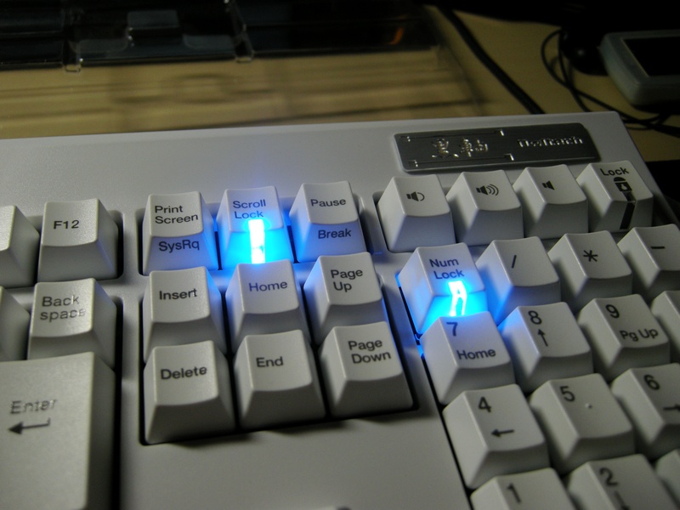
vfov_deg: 40.7
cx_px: 340
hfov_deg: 52.6
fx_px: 688
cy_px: 255
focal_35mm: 35
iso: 112
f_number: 2.7
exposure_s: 1/62.4
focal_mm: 7.5
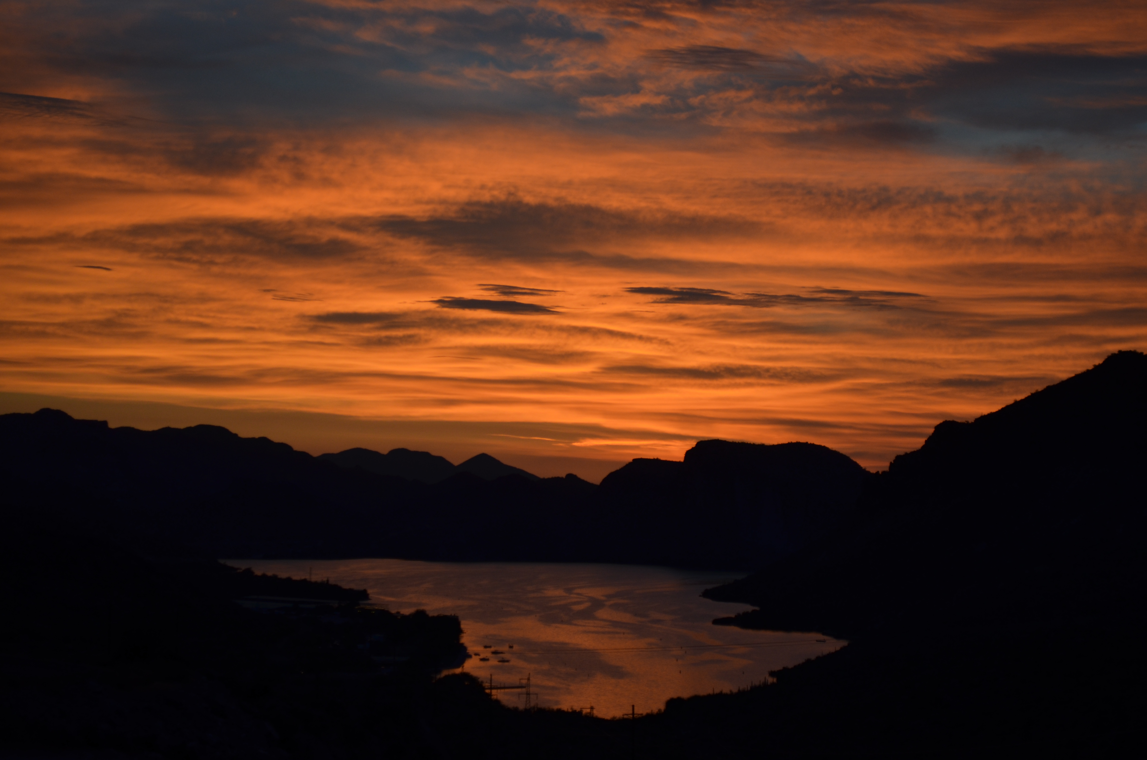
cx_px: 574
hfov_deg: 24.7
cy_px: 380
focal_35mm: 82
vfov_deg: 16.5
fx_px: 2623
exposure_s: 1/125
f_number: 5.6
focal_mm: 55
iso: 280
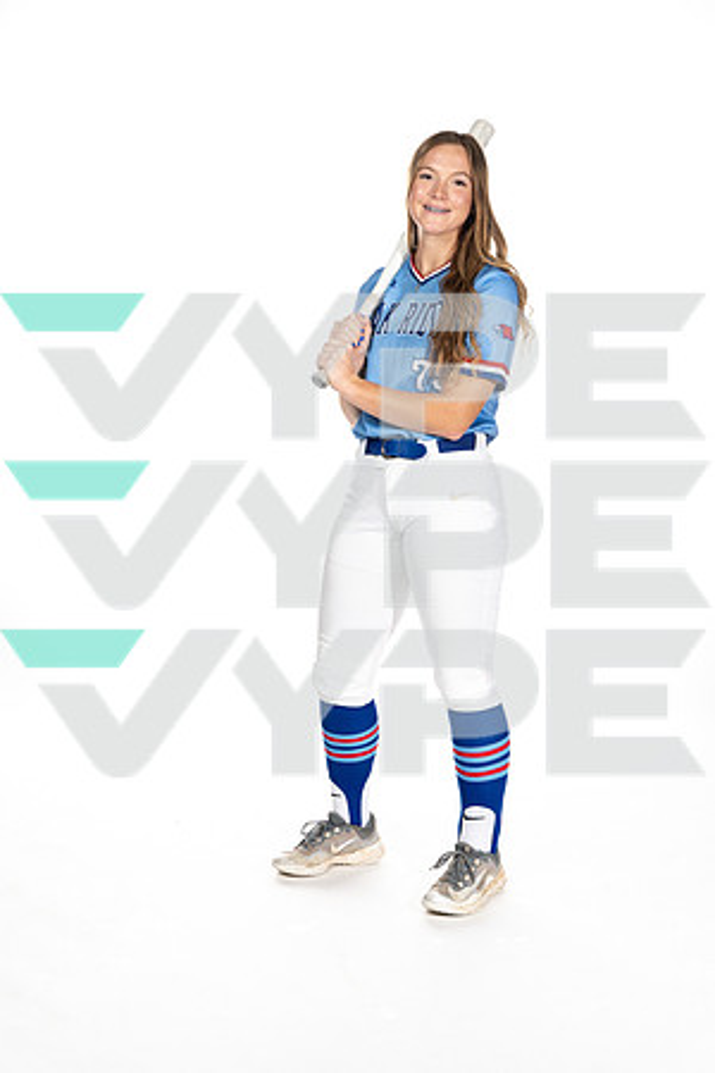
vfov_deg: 39.6
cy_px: 536
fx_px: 1489
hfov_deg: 27.0
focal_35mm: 50
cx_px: 358
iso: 400
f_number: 6.3
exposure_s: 1/250
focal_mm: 50
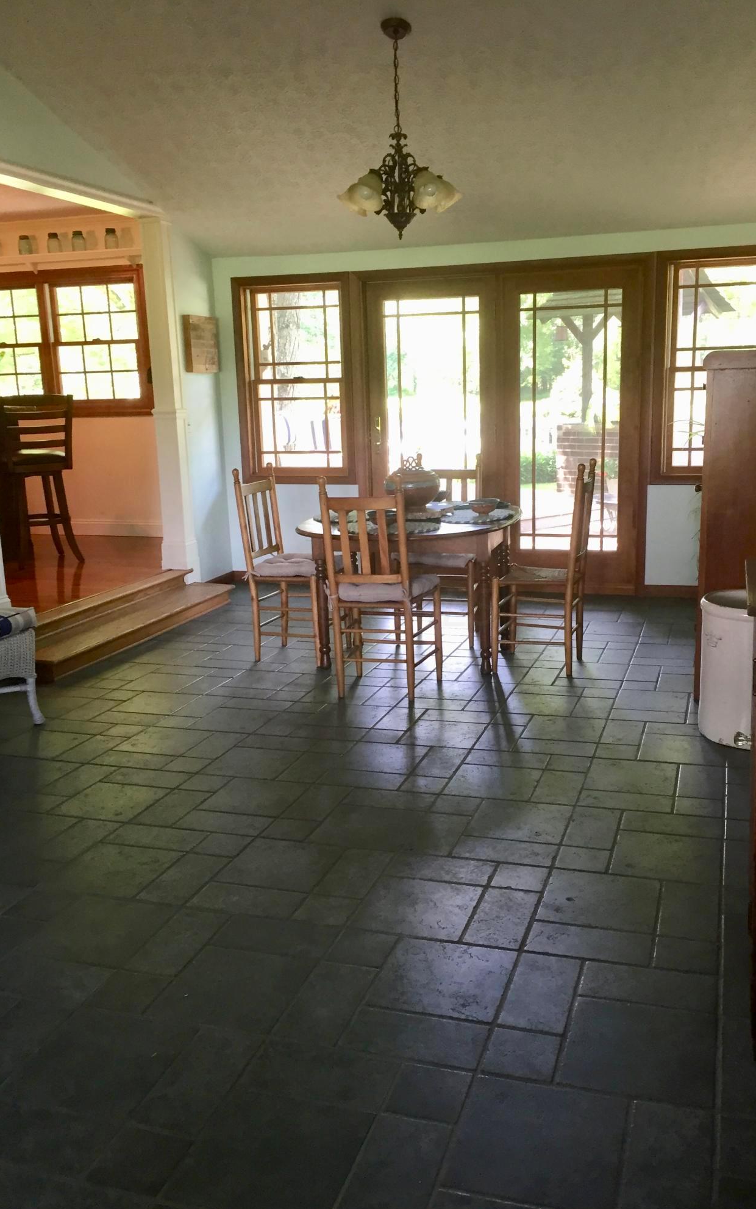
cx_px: 406
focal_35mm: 31
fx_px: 1022
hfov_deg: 40.6
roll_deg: +0.4
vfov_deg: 61.2
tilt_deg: -11.6
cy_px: 607
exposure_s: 1/33
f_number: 2.2
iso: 125
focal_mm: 4.15
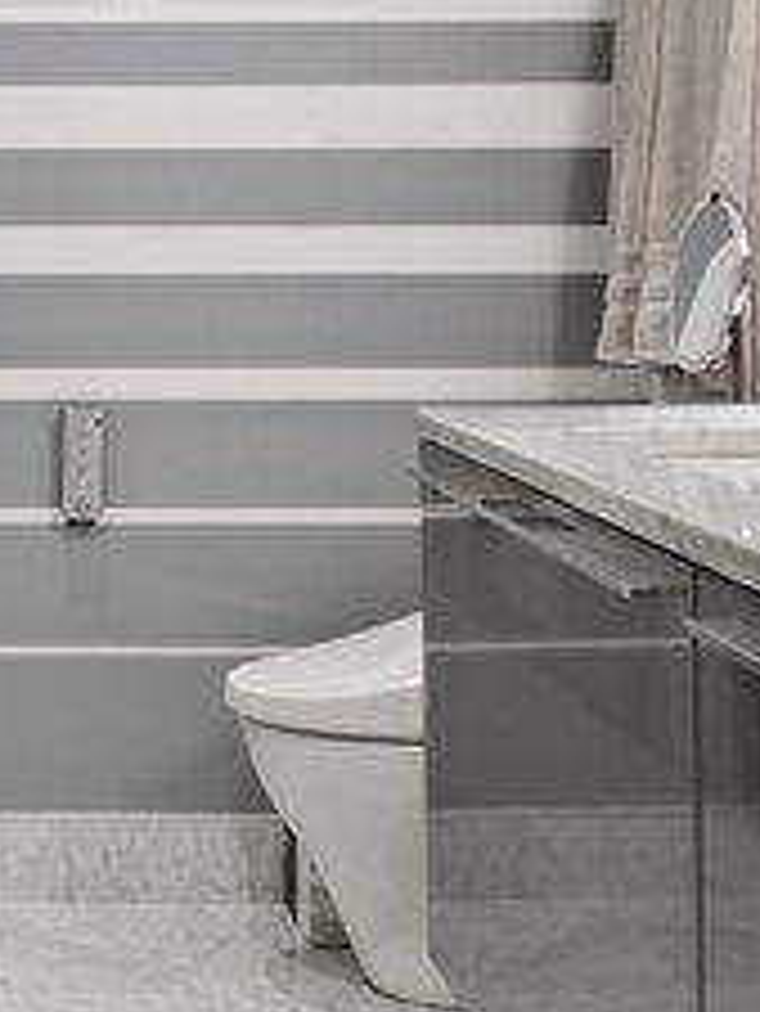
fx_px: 2135
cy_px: 360
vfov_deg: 26.5
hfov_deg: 19.4
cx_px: -47
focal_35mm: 73
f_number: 8
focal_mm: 19
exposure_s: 1
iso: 100
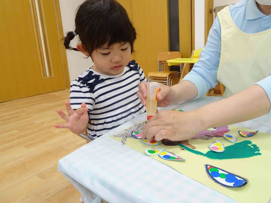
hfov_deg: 65.2
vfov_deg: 51.3
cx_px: 150
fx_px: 211
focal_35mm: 27
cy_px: 93
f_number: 3.5
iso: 320
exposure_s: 1/80
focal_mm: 4.1
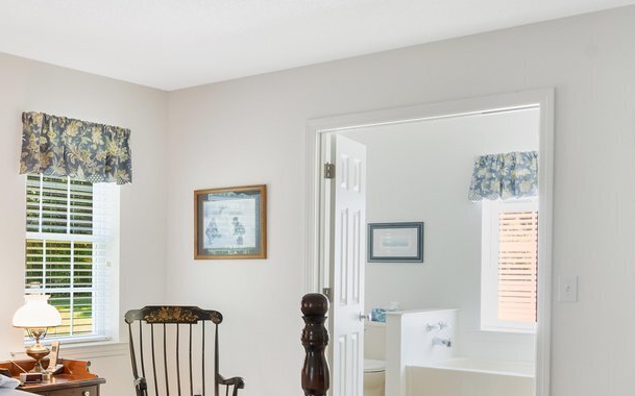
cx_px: 97
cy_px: 279
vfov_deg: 26.6
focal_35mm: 48
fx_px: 830
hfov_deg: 39.6
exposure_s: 1/4
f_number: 10
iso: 800
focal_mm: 14
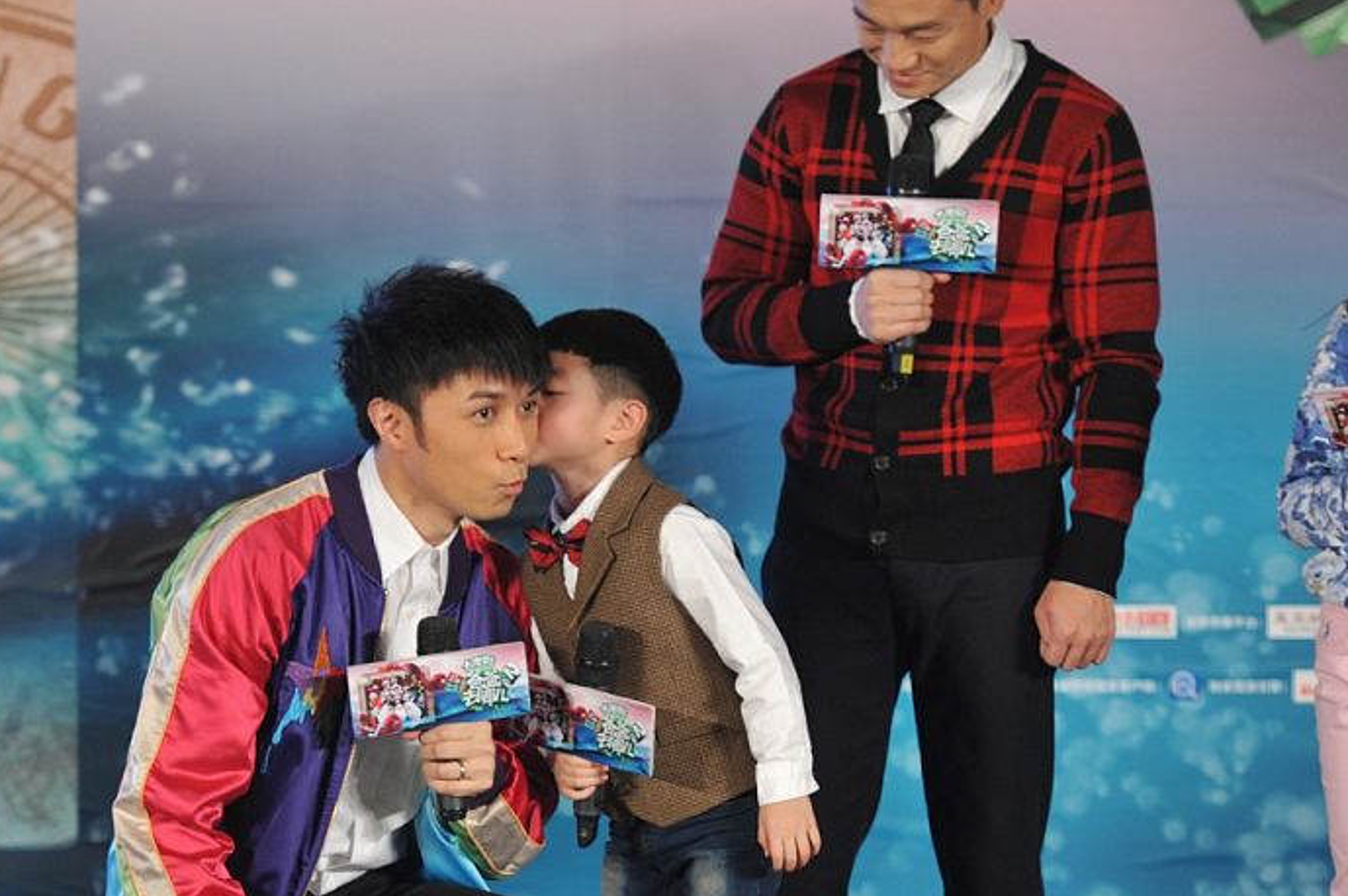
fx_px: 8791
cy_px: 522
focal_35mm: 235
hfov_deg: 8.8
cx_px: 460
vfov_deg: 5.8
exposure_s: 1/250
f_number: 3.2
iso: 1250
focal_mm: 135
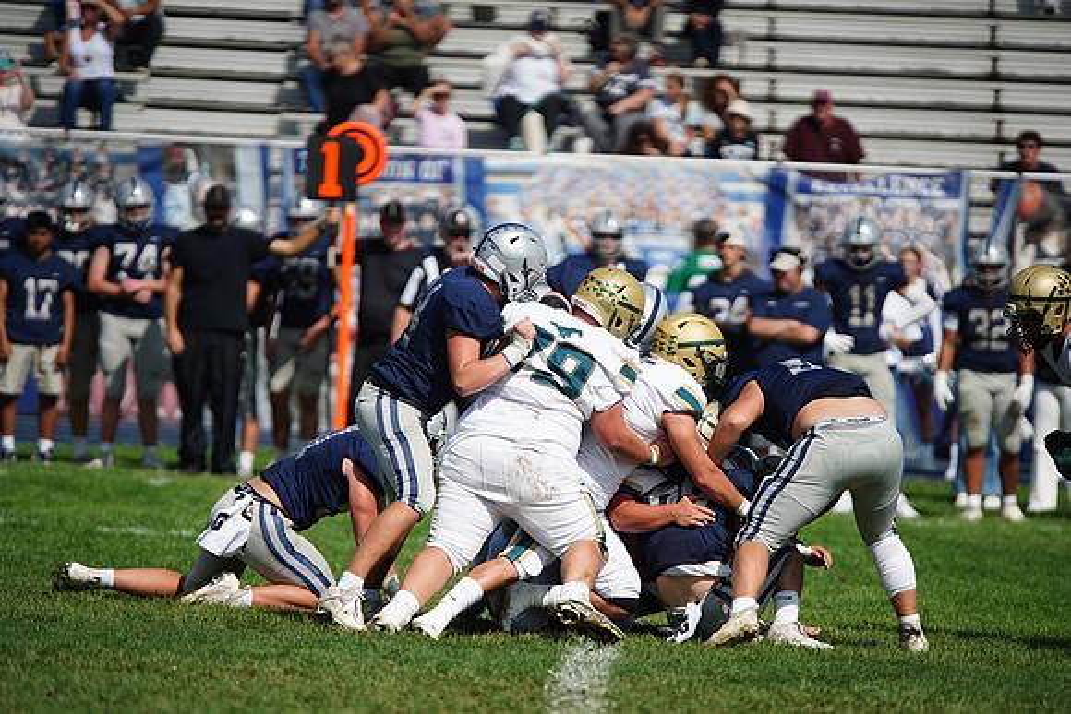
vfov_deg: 4.6
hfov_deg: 6.9
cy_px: 357
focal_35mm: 300
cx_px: 536
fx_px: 8927
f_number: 2.8
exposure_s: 1/8000
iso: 400
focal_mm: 300
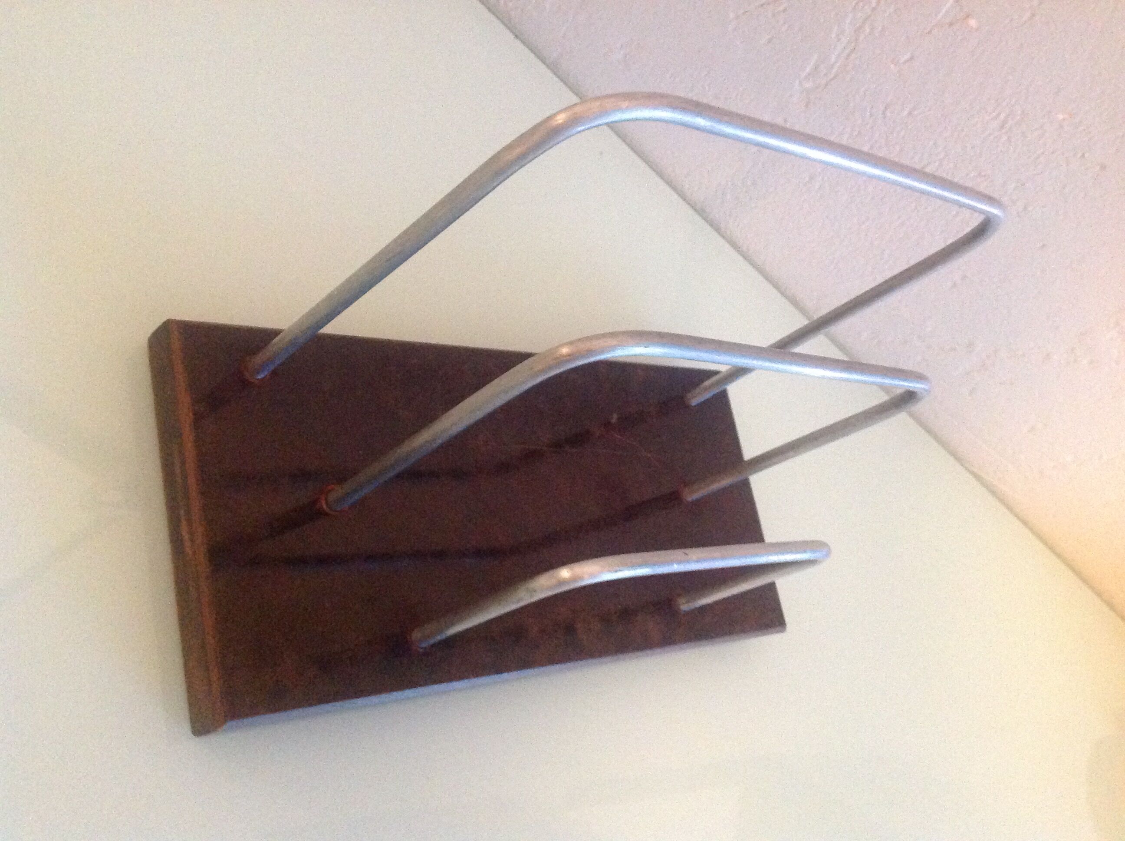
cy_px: 420
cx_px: 562
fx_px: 1136
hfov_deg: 52.7
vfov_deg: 40.6
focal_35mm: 35
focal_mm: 4.28
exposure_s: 1/17
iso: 640
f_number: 2.4
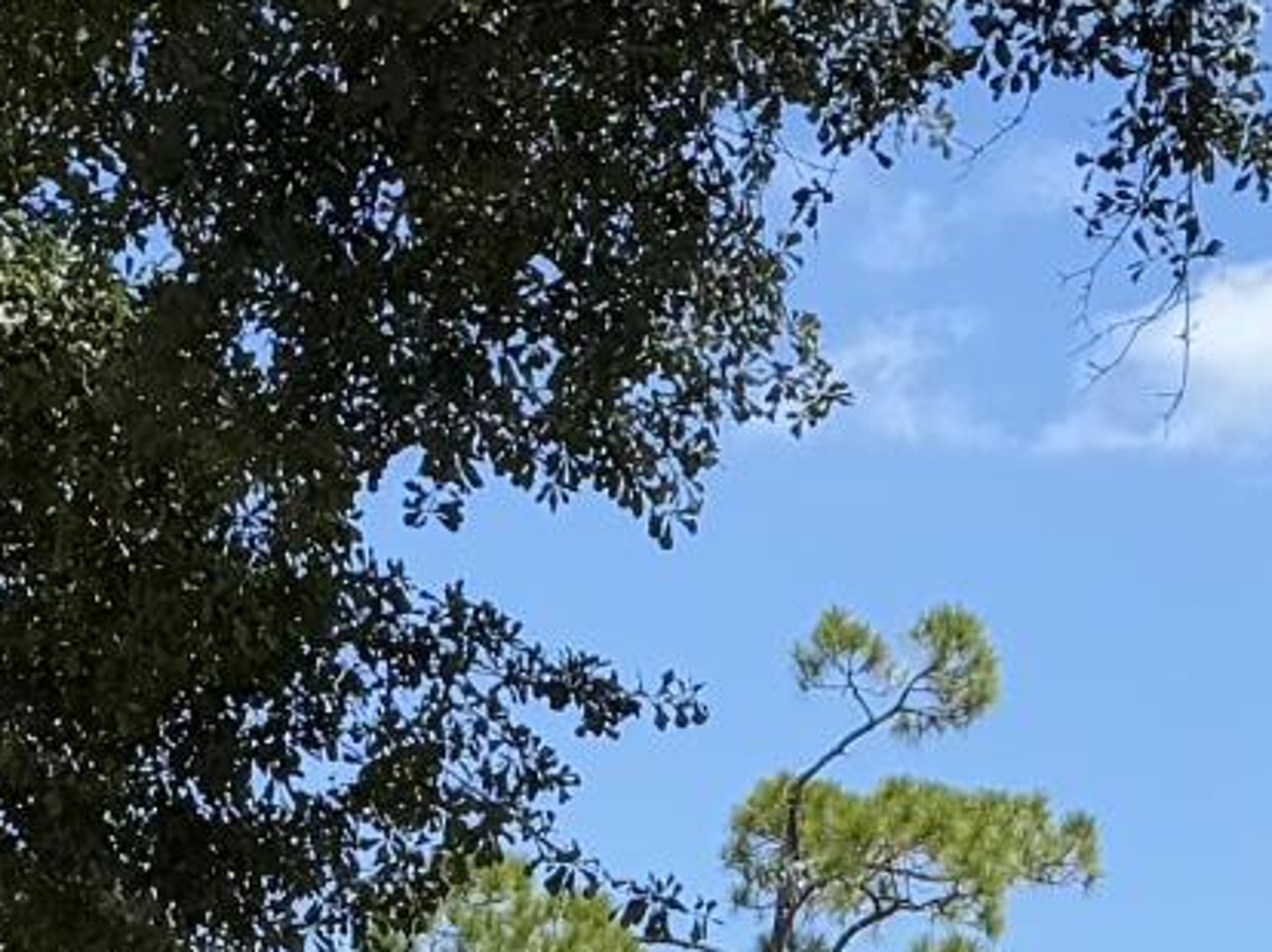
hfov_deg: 11.4
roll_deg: +0.6
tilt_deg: +1.0
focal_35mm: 174
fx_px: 6390
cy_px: 2119
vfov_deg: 8.0
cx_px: 636
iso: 80
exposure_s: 1/2415
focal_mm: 6.76
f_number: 1.78
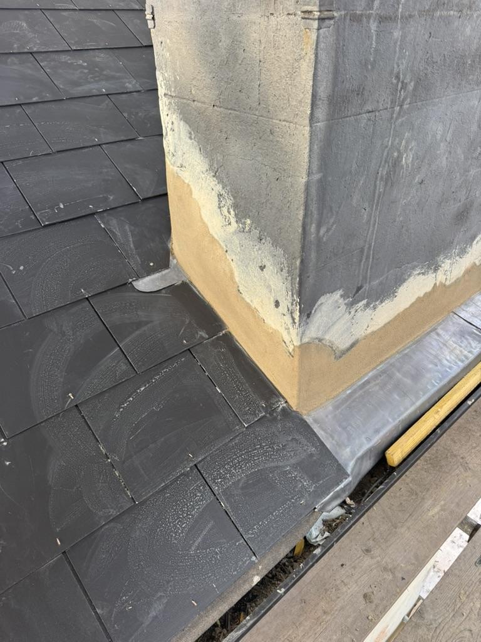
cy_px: 321
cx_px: 240
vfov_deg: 71.6
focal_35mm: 24
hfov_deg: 56.8
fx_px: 445
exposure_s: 1/121
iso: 125
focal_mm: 6.76
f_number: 1.78
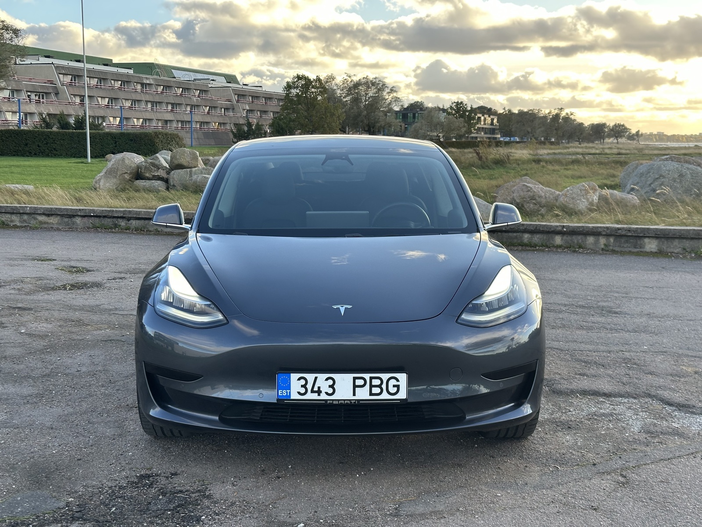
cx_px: 351
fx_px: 973
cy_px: 264
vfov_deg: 30.3
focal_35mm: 48
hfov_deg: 39.7
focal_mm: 6.86
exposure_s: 1/580
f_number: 1.78
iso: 64
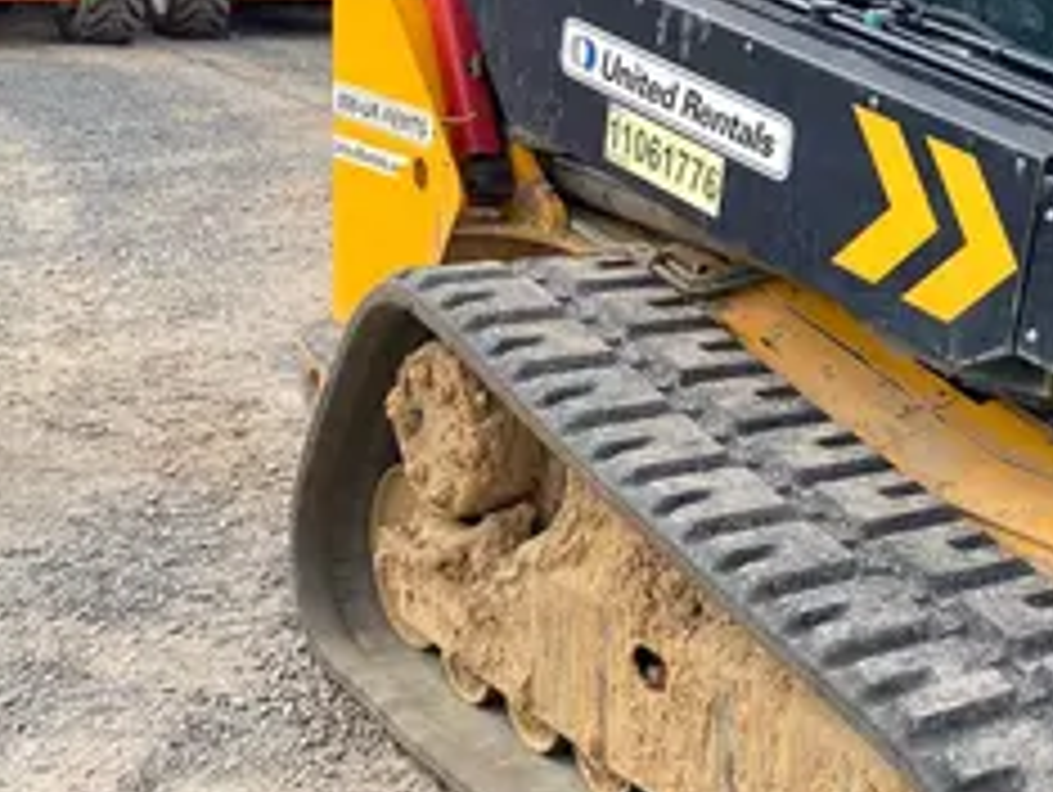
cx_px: 1048
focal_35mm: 61
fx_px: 1857
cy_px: 295
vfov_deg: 24.0
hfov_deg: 29.6
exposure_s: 1/757
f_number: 1.8
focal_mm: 4.25
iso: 32
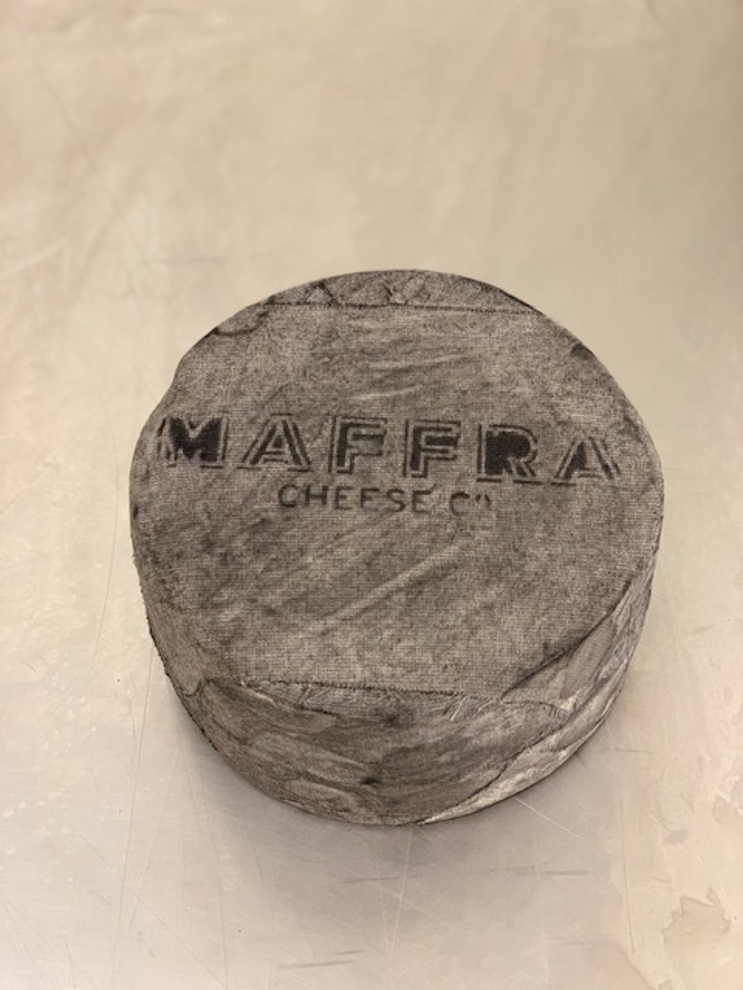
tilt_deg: -57.8
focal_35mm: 52
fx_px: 1488
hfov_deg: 28.0
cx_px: 372
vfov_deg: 36.8
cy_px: 495
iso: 250
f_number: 2.4
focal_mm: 6
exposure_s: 1/50
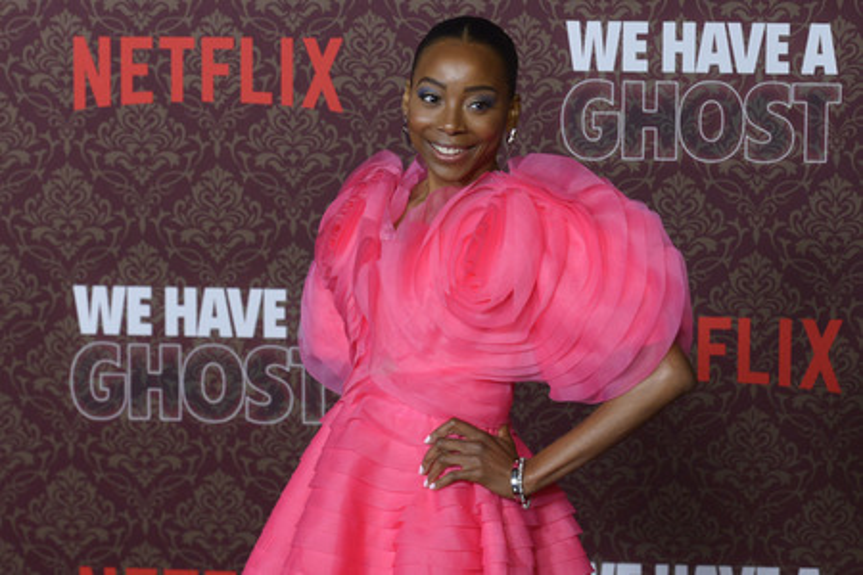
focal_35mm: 70
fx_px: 1678
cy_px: 288
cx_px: 432
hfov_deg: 28.8
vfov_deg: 19.5
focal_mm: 70
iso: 2500
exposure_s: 1/320
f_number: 6.3
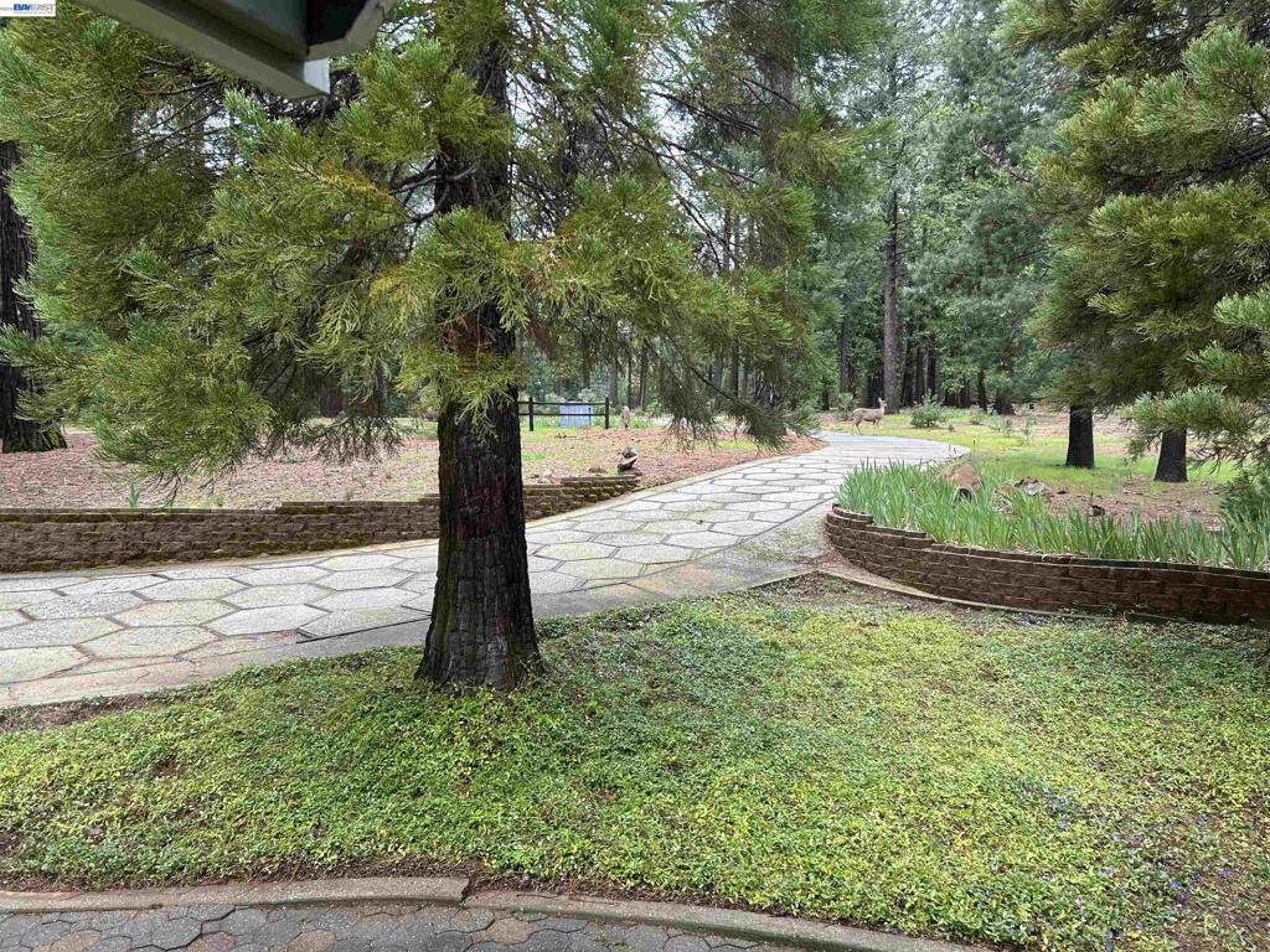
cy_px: 476
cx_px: 635
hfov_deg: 67.3
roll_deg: -1.4
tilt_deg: -1.7
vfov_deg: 53.1
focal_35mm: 26
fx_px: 954
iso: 32
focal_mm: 5.7
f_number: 1.5
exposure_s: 1/131
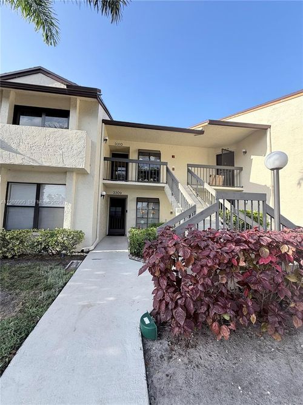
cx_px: 152
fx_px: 163
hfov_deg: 85.7
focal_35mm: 14
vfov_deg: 102.1
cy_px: 202
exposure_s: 1/335
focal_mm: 2.22
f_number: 2.2
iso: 50
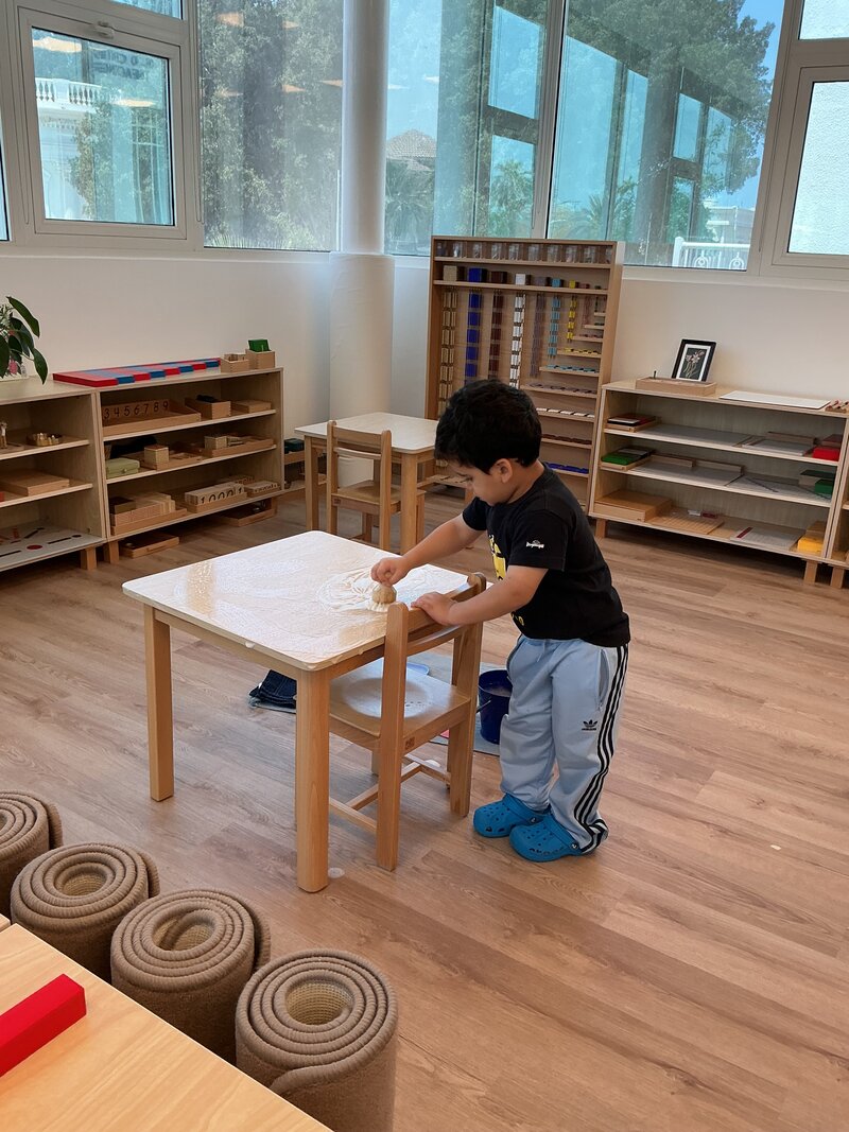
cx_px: 424
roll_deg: -3.0
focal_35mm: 29
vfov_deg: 61.7
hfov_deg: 48.2
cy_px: 566
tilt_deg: -18.3
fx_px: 949
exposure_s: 1/120
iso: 32
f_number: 1.8
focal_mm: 3
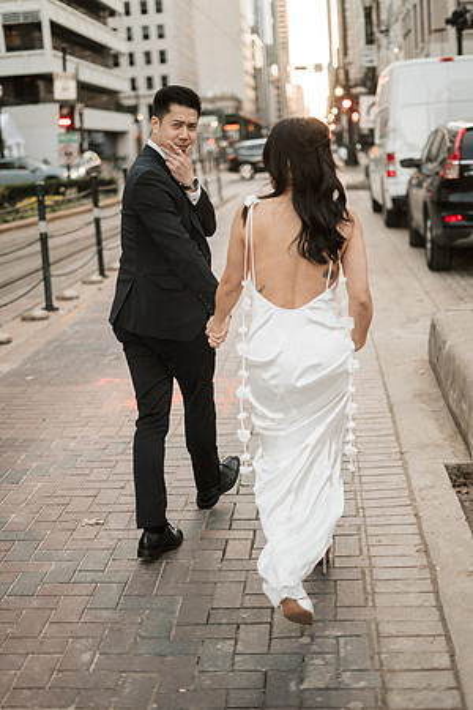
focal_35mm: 50
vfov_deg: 39.6
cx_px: 236
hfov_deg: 27.0
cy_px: 355
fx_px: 985
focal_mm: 50
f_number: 1.8
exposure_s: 1/800
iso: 500
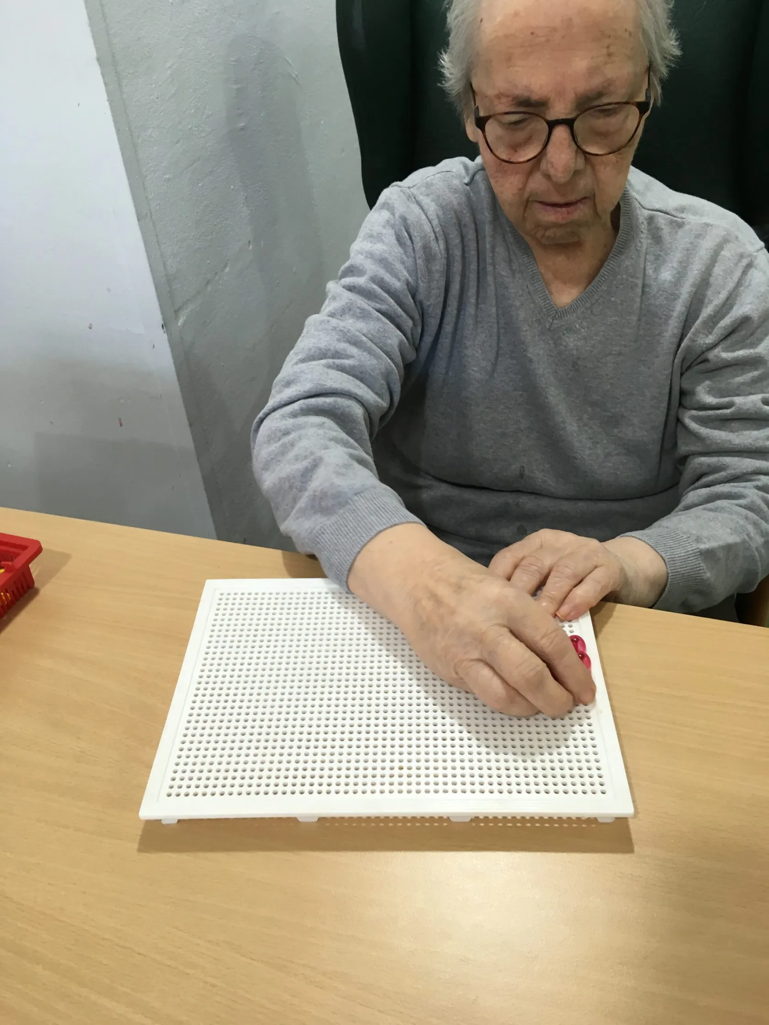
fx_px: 859
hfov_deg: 48.2
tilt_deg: -38.7
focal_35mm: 29
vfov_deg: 61.7
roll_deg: +6.3
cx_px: 384
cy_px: 512
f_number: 2.2
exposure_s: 1/33
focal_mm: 4.15
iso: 80
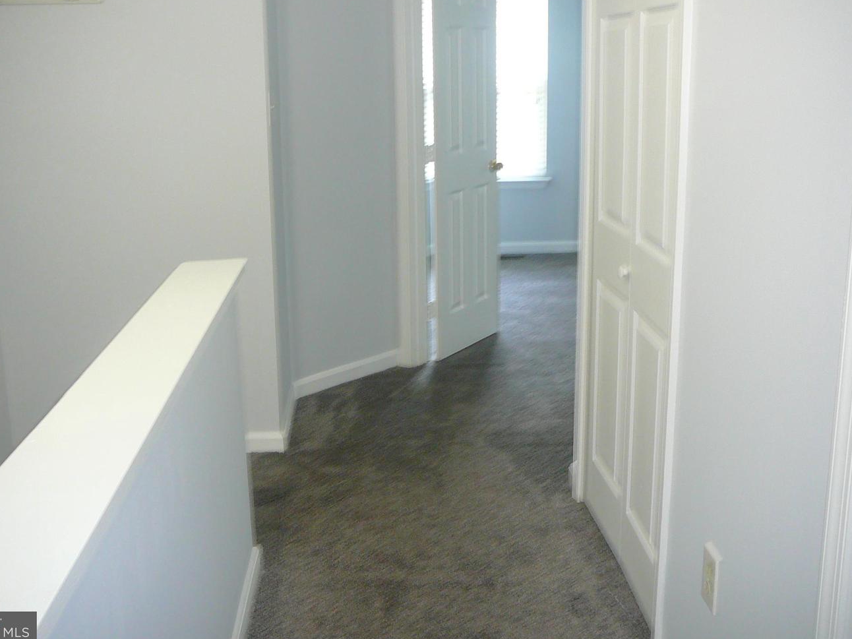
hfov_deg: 47.8
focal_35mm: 39
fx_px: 960
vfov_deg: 36.8
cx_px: 396
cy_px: 293
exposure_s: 1/8
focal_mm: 5.2
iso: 125
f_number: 2.8
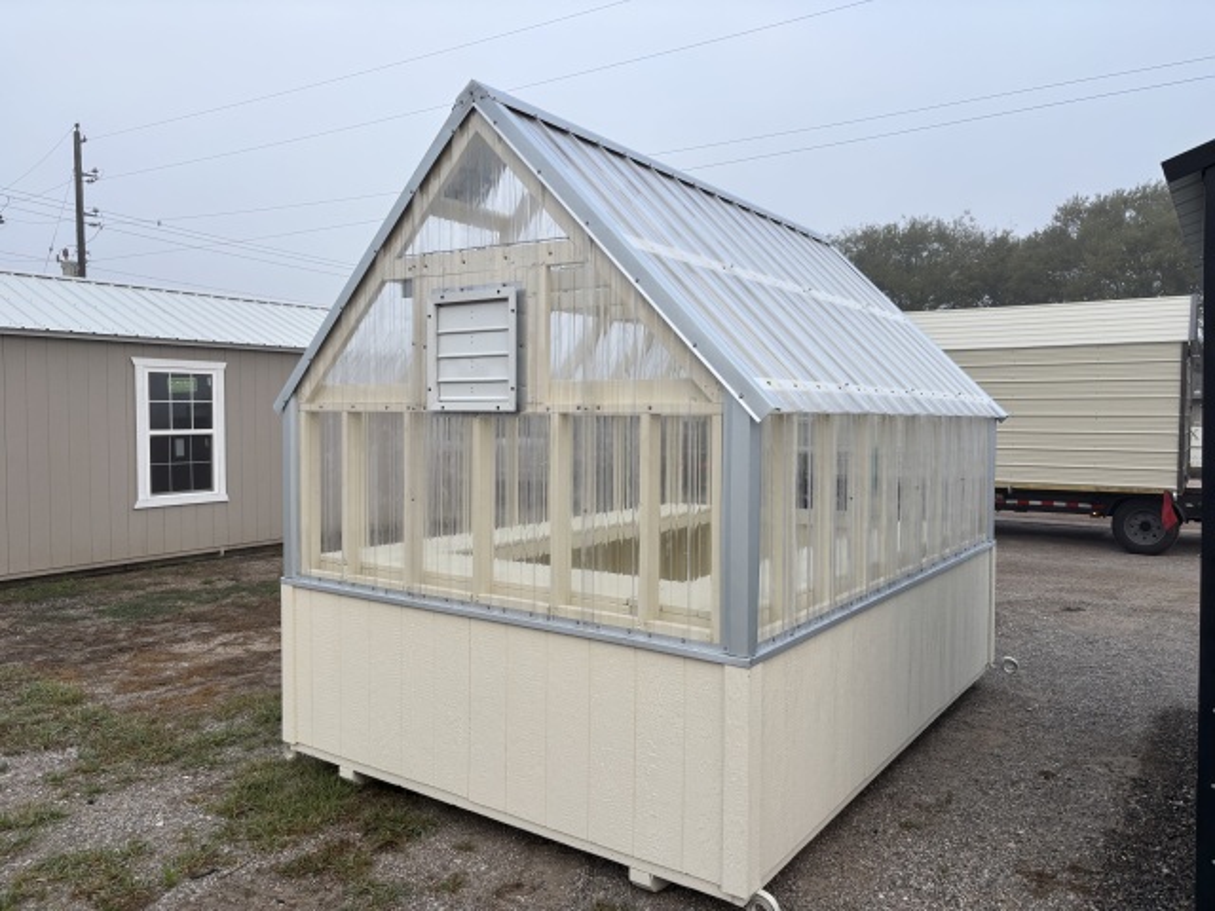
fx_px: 913
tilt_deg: +1.0
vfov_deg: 53.1
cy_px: 456
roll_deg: -1.2
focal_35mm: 26
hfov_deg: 67.3
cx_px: 608
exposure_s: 1/403
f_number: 1.6
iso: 50
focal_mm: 5.96
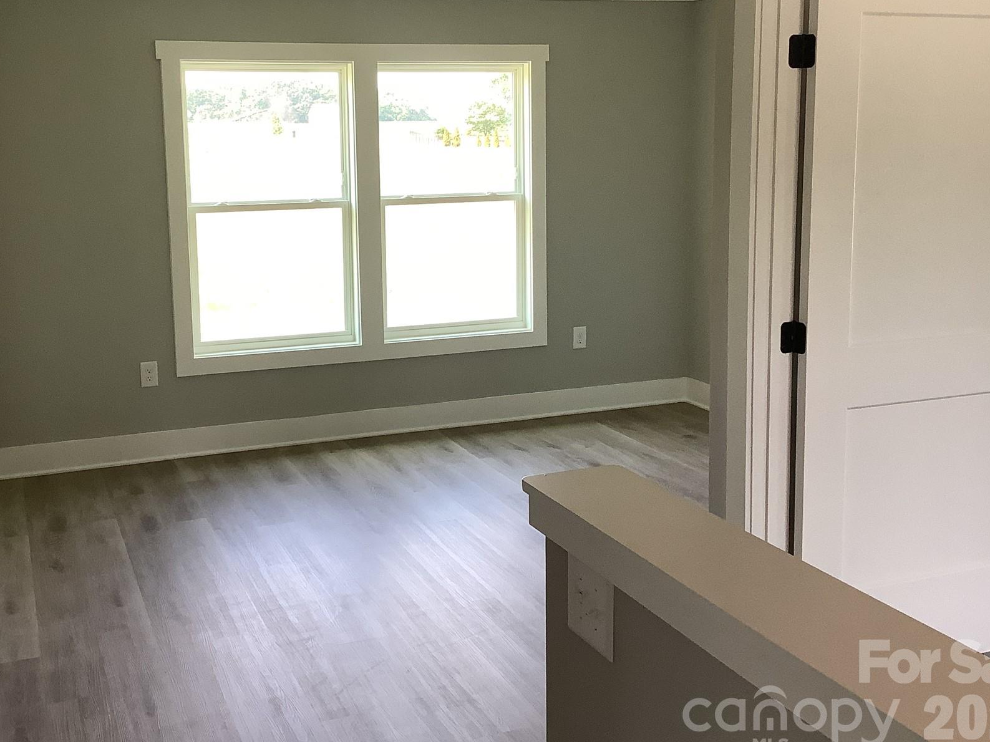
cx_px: 419
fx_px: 1144
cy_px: 283
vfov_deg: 35.8
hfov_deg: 46.6
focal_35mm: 40
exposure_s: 1/120
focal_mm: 3.3
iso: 80
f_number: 2.4
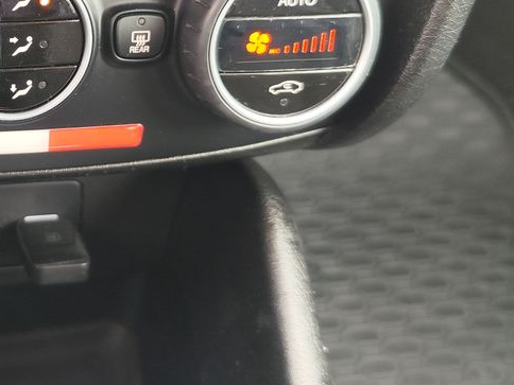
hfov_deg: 31.2
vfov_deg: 25.4
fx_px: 846
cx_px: -2
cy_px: 103
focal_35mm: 57
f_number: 1.69
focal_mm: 7.01
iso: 429
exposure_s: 1/71.2
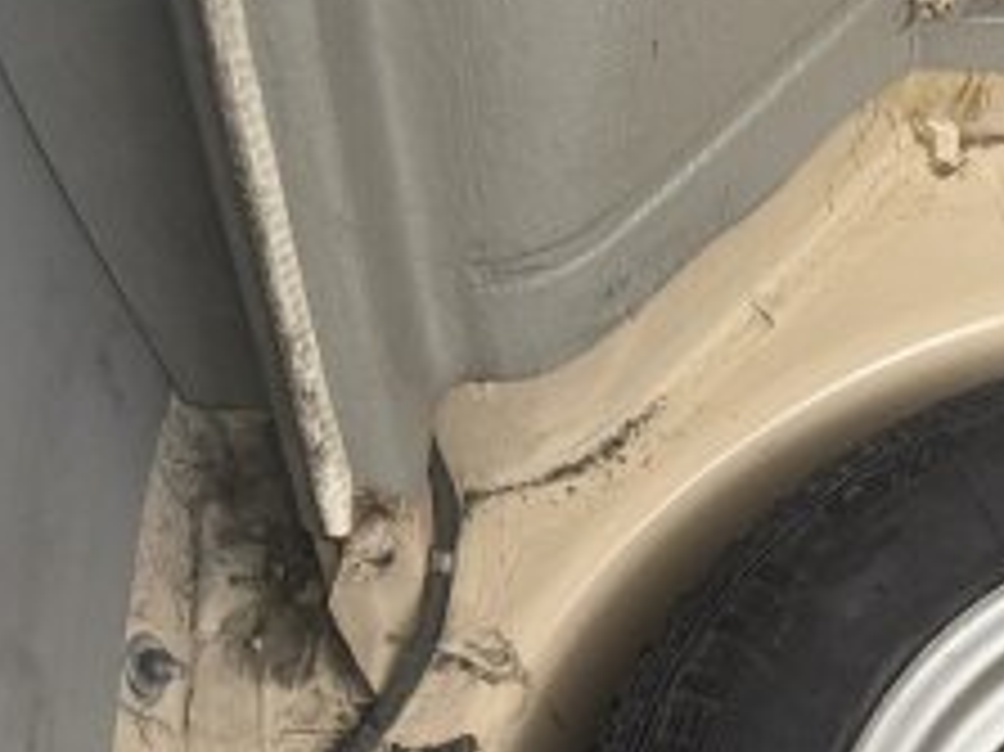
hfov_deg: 25.0
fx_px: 2000
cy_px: 977
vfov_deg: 19.6
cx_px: 1243
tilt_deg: -68.5
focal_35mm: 69
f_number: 1.78
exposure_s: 1/60
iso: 400
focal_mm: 6.76
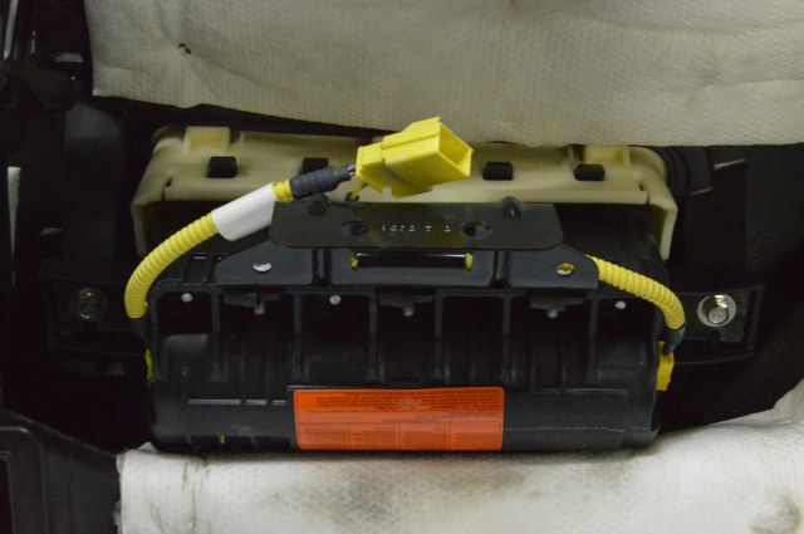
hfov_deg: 35.1
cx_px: 402
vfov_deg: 23.7
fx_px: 1271
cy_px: 267
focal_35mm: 57
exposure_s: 1/15
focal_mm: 38
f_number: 20
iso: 6400
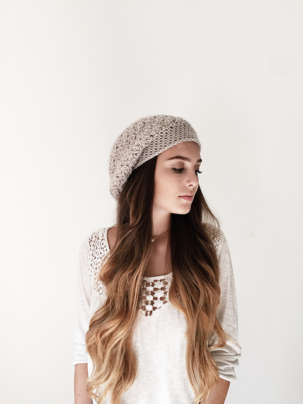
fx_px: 338
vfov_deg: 61.7
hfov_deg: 48.2
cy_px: 202
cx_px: 152
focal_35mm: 29
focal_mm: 4.15
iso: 32
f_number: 2.2
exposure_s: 1/40
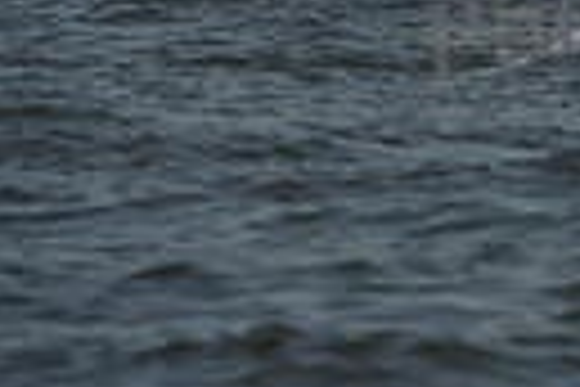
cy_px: -326
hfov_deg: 1.6
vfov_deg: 1.1
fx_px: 20347
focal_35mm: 1263
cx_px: 1290
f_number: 10
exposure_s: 1/1000
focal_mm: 280
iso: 200
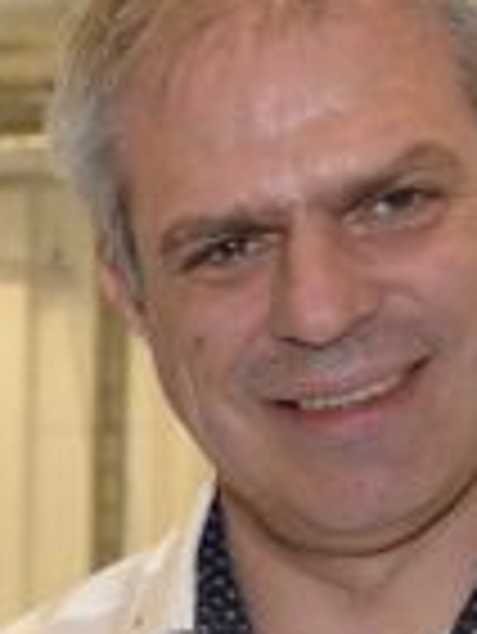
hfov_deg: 4.9
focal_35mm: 294
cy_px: 1405
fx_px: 5394
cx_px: -882
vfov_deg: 6.5
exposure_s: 1/60
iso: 720
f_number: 4
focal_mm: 24
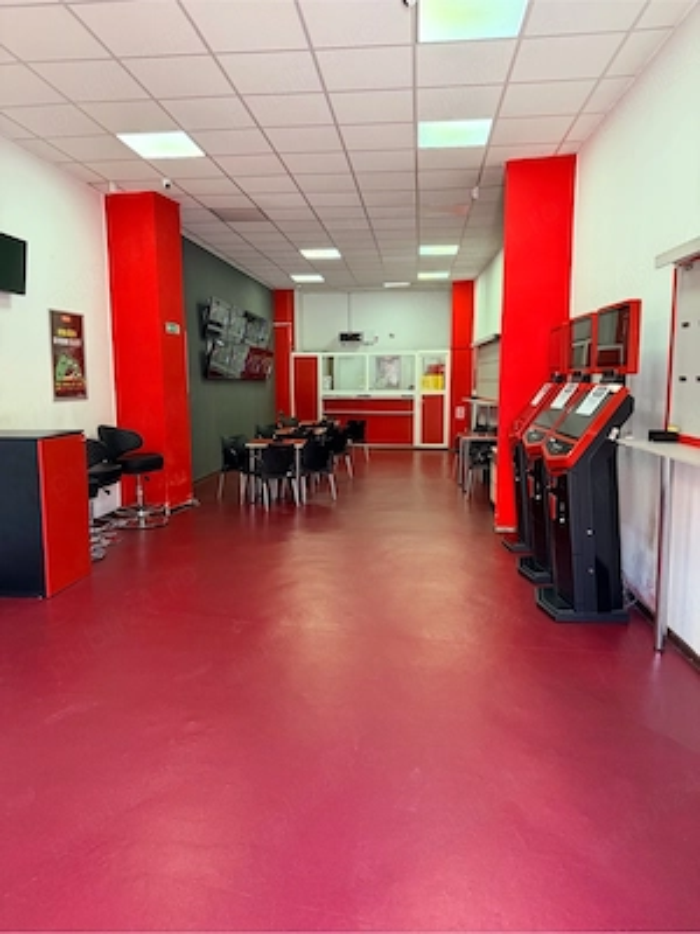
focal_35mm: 24
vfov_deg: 71.6
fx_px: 647
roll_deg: -0.5
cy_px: 467
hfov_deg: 56.8
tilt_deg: -7.9
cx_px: 350
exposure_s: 1/100
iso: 320
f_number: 1.78
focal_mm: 6.76
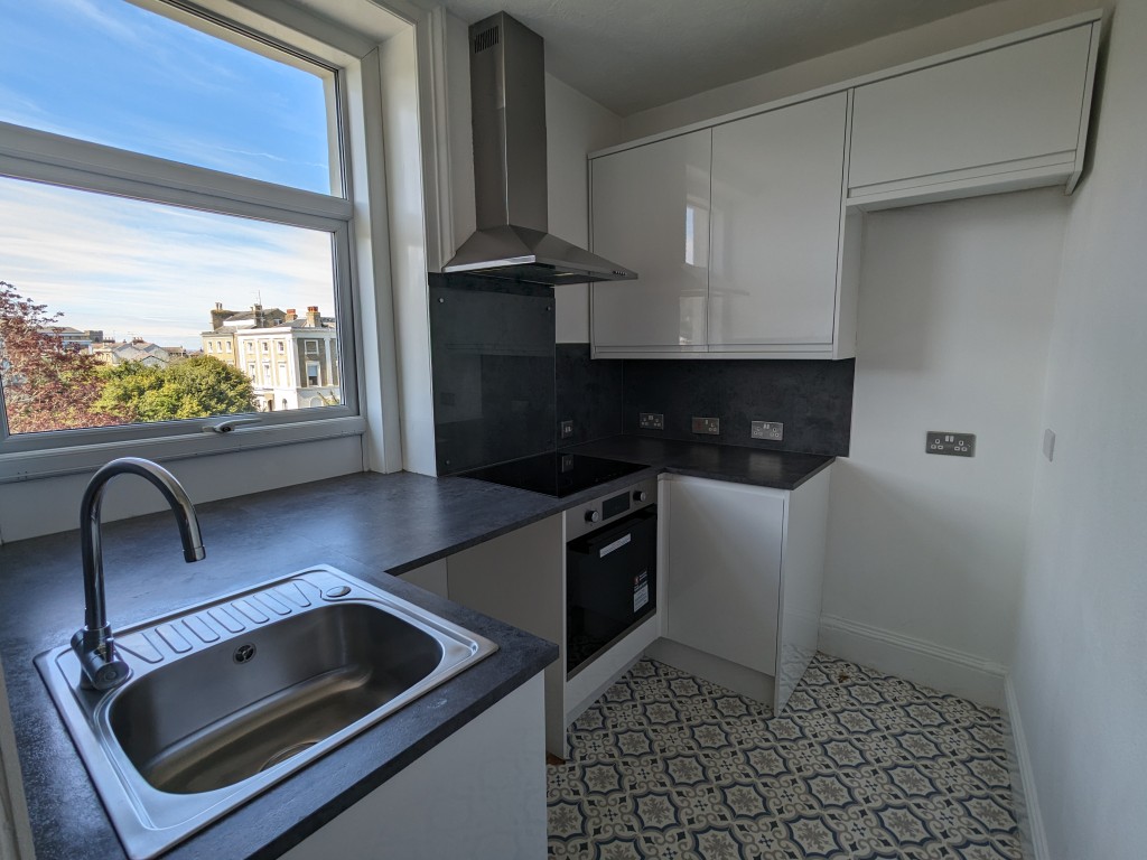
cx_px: 574
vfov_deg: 78.1
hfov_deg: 94.5
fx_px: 530
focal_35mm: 16
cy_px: 430
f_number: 2.2
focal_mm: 2.35
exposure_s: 1/422
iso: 32
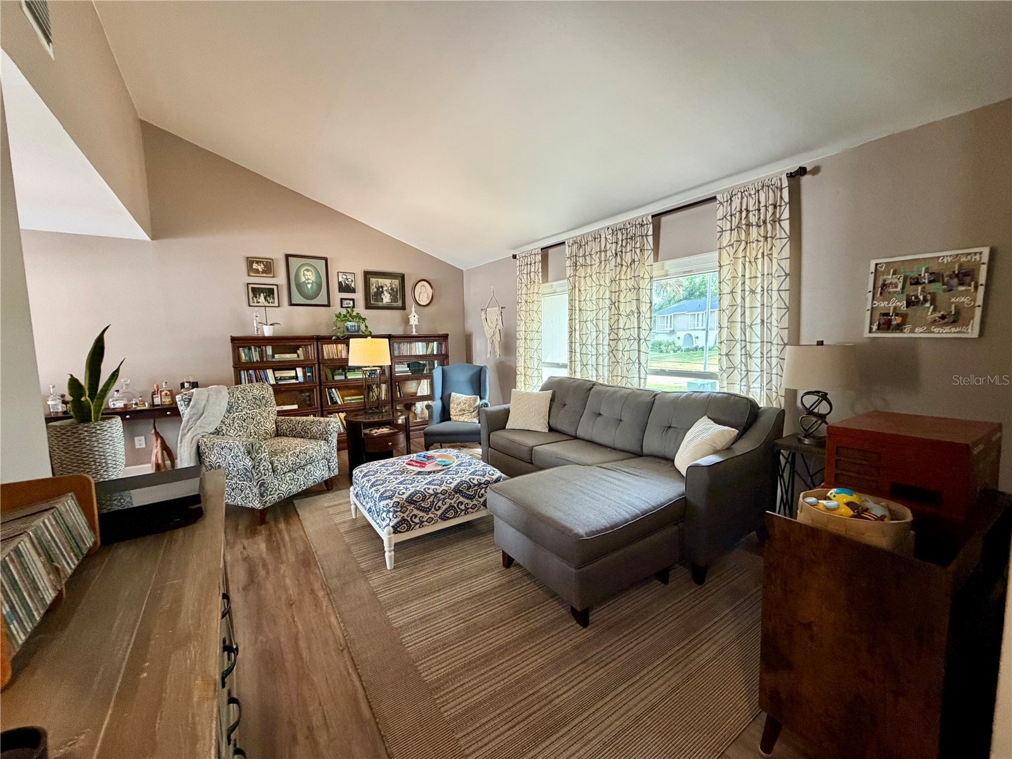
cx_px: 506
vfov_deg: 85.7
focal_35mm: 14
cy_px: 380
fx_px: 409
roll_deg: +1.4
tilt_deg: -4.7
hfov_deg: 102.1
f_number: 2.2
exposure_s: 1/60
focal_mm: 2.22
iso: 320
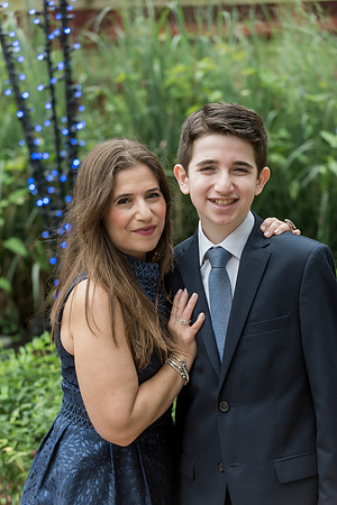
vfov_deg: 19.5
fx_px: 1474
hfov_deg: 13.0
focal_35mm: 105
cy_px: 252
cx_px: 168
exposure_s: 1/640
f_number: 3.5
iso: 400
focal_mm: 105
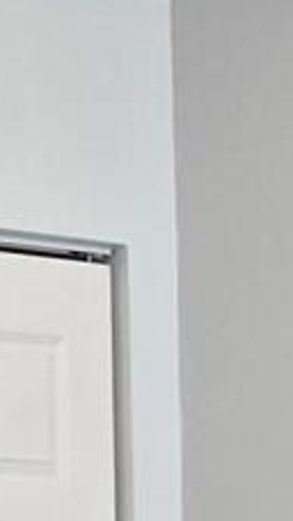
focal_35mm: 132
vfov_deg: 14.7
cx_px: -119
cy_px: 871
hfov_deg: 9.0
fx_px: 1826
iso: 250
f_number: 1.7
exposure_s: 1/120
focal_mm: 6.3
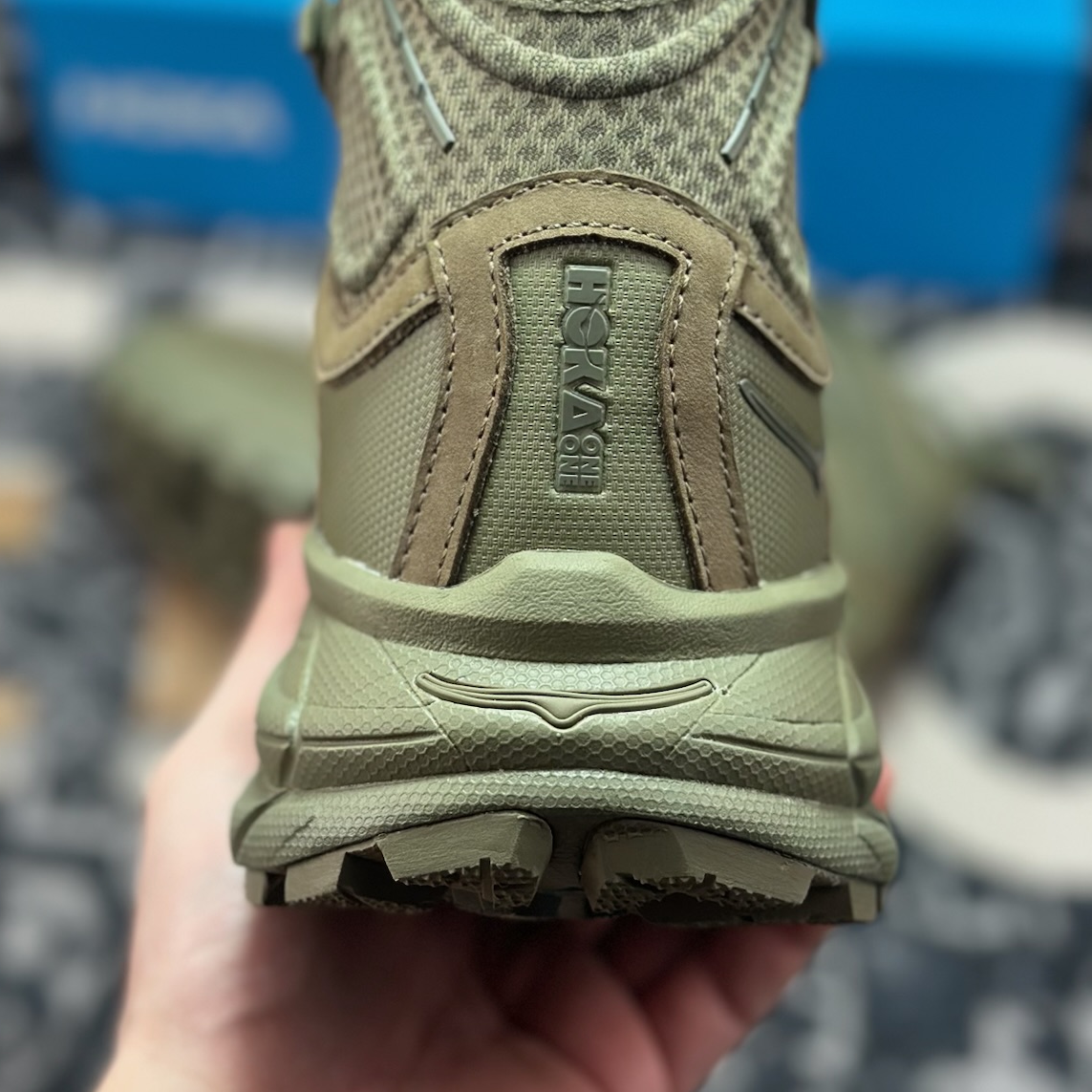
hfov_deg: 22.8
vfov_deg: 22.7
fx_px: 2712
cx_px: 551
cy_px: 366
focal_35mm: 76
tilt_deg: -56.9
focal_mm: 6.86
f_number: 1.78
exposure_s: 1/480
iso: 80
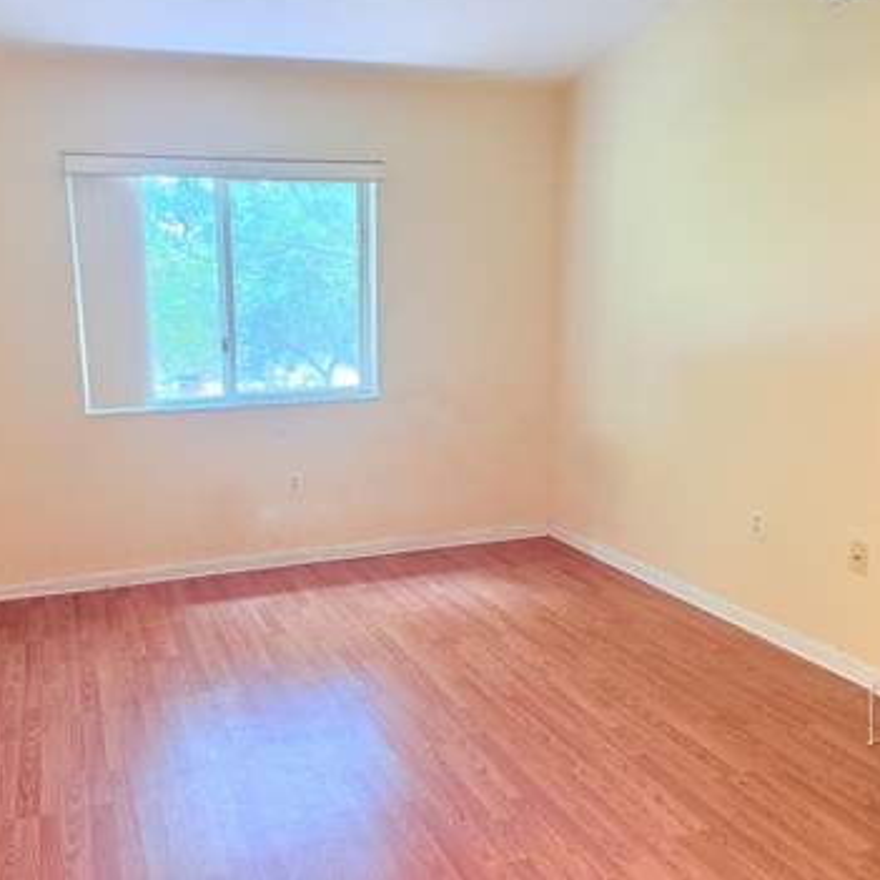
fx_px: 834
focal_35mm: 29
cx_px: 306
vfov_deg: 55.6
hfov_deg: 54.7
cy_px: 432
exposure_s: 1/60
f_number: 1.78
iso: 250
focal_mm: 6.76
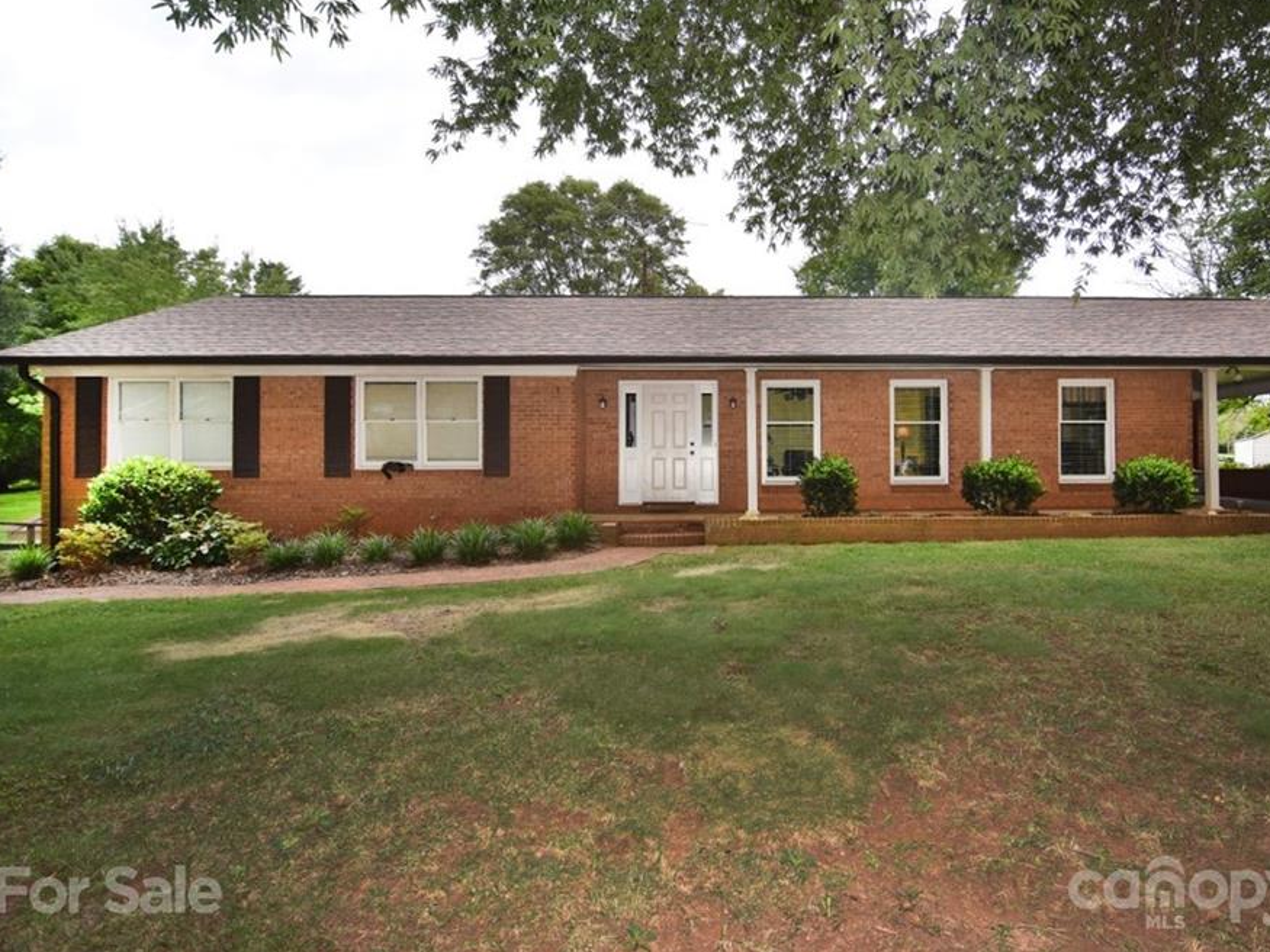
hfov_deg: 85.4
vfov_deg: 69.9
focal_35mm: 19
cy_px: 461
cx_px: 732
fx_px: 681
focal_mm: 11
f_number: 5
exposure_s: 1/100
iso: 200
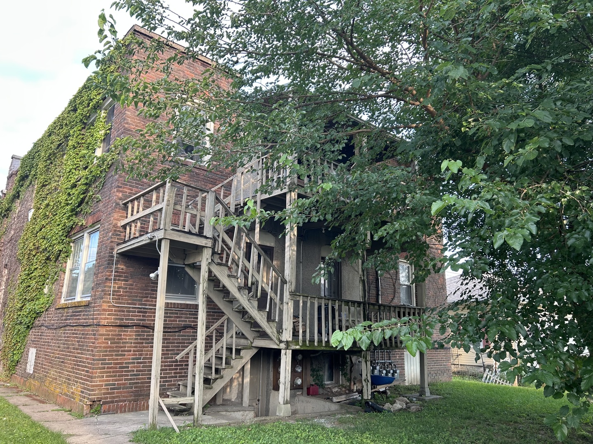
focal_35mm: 26
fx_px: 445
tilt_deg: +14.9
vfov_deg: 53.1
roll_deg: -0.6
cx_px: 296
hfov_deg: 67.3
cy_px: 222
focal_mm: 5.7
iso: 40
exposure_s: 1/121
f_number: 1.5
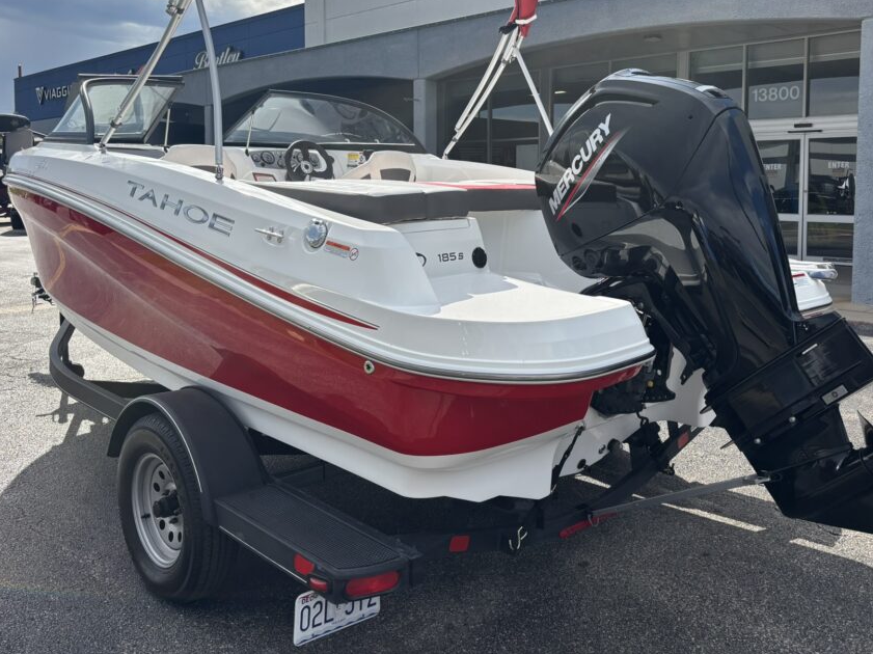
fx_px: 832
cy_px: 243
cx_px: 465
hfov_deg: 55.3
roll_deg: -0.6
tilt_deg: -3.3
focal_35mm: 33
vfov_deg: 42.6
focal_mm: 5.96
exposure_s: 1/3534
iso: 50
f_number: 1.6
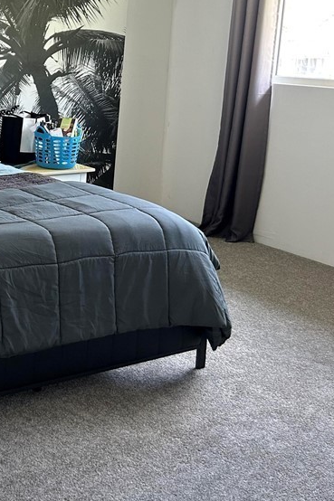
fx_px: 696
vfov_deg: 39.0
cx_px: -83
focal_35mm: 50
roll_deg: -0.7
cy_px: 156
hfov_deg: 24.1
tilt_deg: -9.7
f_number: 1.5
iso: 125
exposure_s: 1/97
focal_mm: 5.7
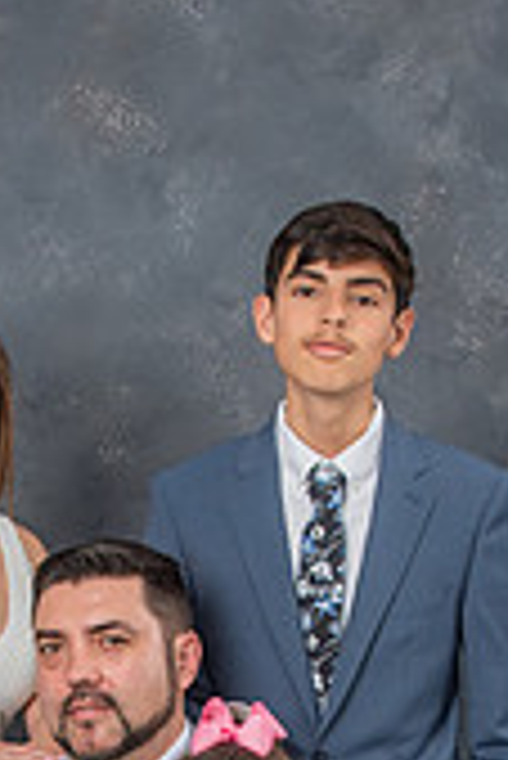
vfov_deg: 15.0
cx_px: 65
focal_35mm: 130
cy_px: 1020
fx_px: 2746
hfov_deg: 10.5
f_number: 5.6
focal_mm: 27
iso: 200
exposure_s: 1/160
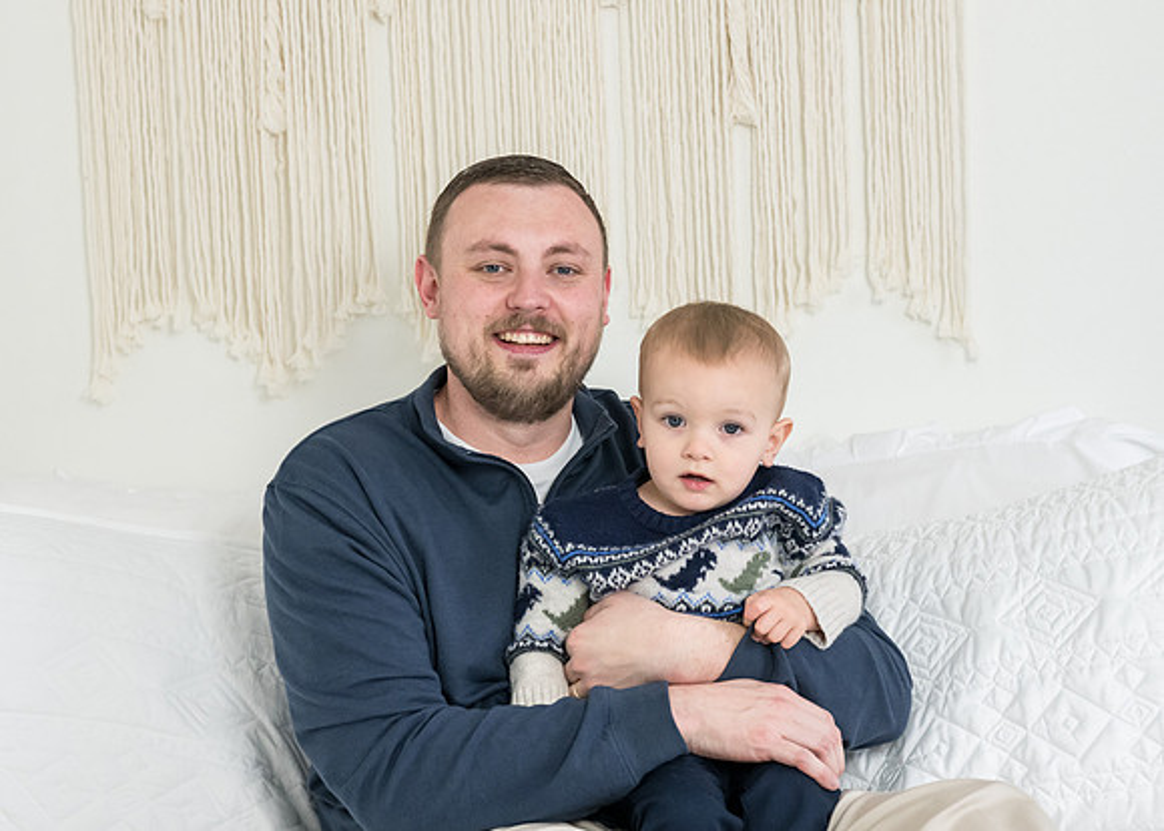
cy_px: 346
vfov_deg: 19.8
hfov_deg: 27.4
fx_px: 2383
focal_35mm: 72
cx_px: 576
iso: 2500
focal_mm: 56
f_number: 4
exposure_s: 1/320
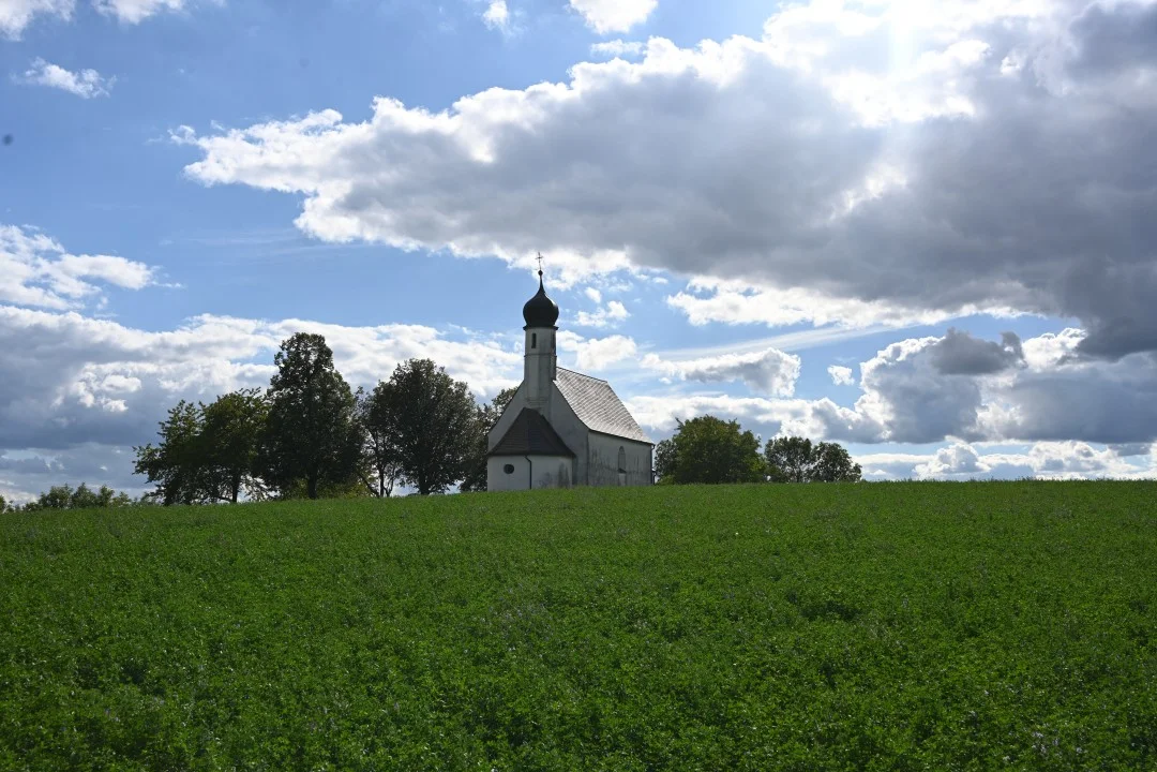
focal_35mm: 37
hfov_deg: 51.9
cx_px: 578
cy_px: 386
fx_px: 1189
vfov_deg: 35.9
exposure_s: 1/500
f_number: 9
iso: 100
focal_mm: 37
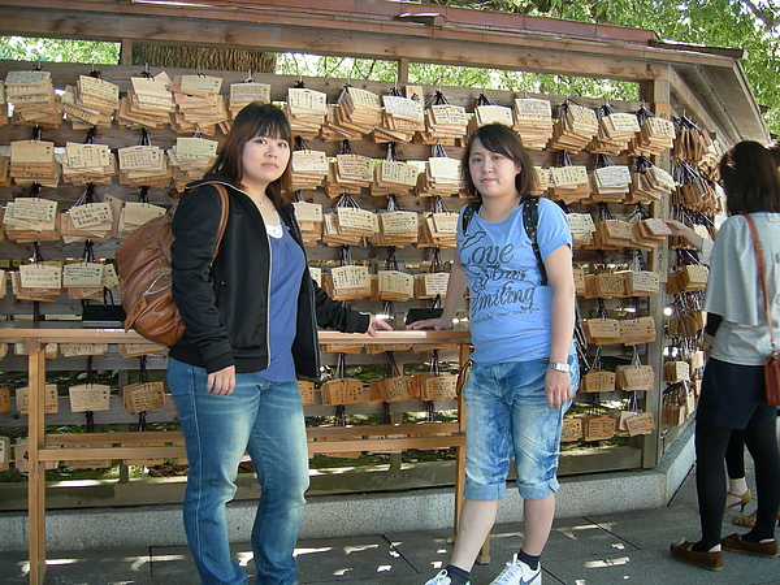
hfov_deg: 51.4
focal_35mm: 36
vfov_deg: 39.7
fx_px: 811
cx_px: 390
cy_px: 292
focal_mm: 7.5
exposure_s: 1/30
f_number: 2.7
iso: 64
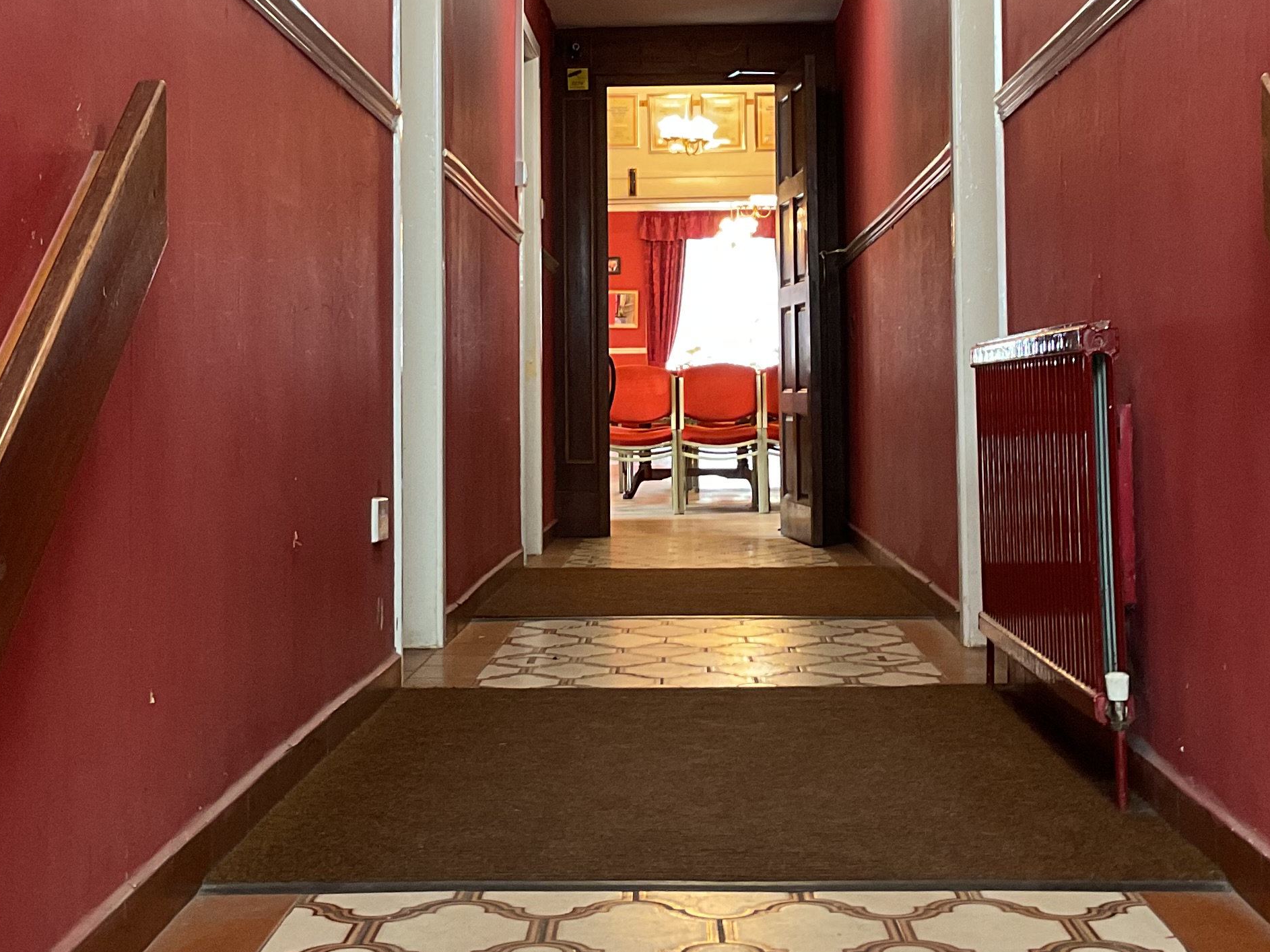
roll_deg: +0.5
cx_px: 615
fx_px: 2274
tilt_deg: +2.7
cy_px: 289
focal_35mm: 62
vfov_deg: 23.5
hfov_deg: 31.2
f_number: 1.8
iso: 200
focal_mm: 3
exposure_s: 1/40
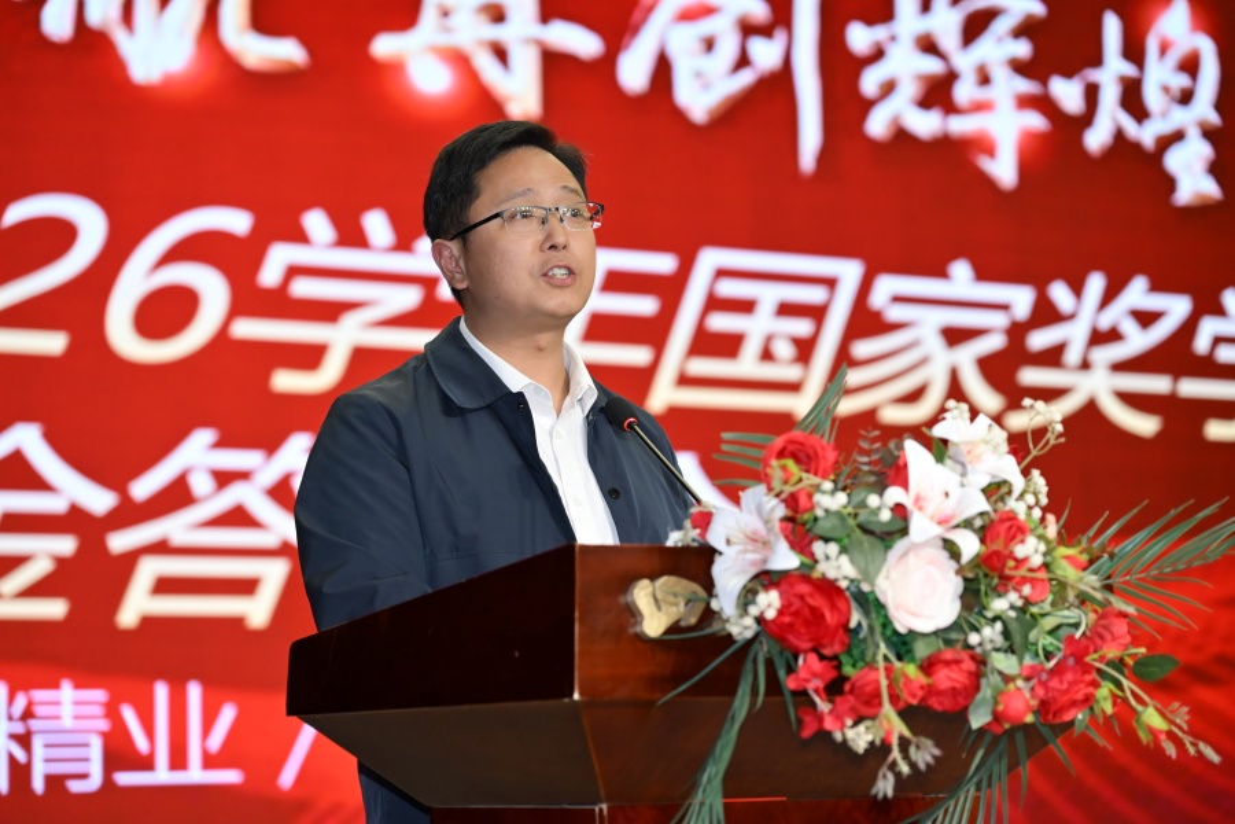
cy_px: 412
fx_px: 3533
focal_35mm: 103
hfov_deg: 19.8
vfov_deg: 13.3
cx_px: 618
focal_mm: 103
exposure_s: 1/400
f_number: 4
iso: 2500
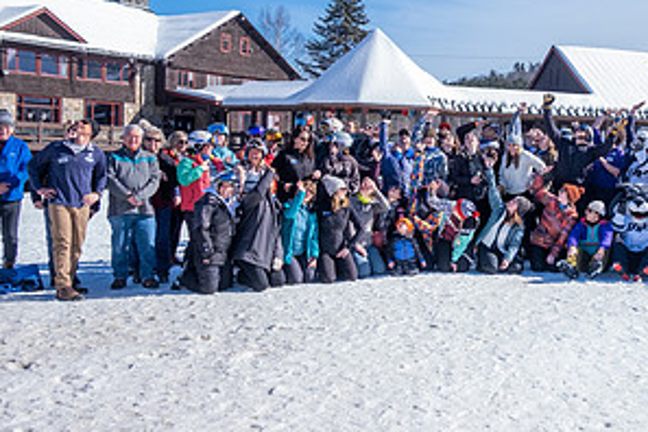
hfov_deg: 39.0
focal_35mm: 49
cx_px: 507
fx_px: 882
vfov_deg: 27.5
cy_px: 184
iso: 320
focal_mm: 16
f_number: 5
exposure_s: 1/1000
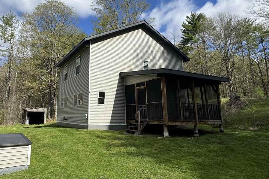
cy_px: 72
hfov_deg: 68.5
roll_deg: -0.4
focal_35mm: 26
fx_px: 194
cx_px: 104
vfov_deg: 49.2
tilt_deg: +12.8
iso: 50
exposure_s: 1/1832
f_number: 2.2
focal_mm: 2.22
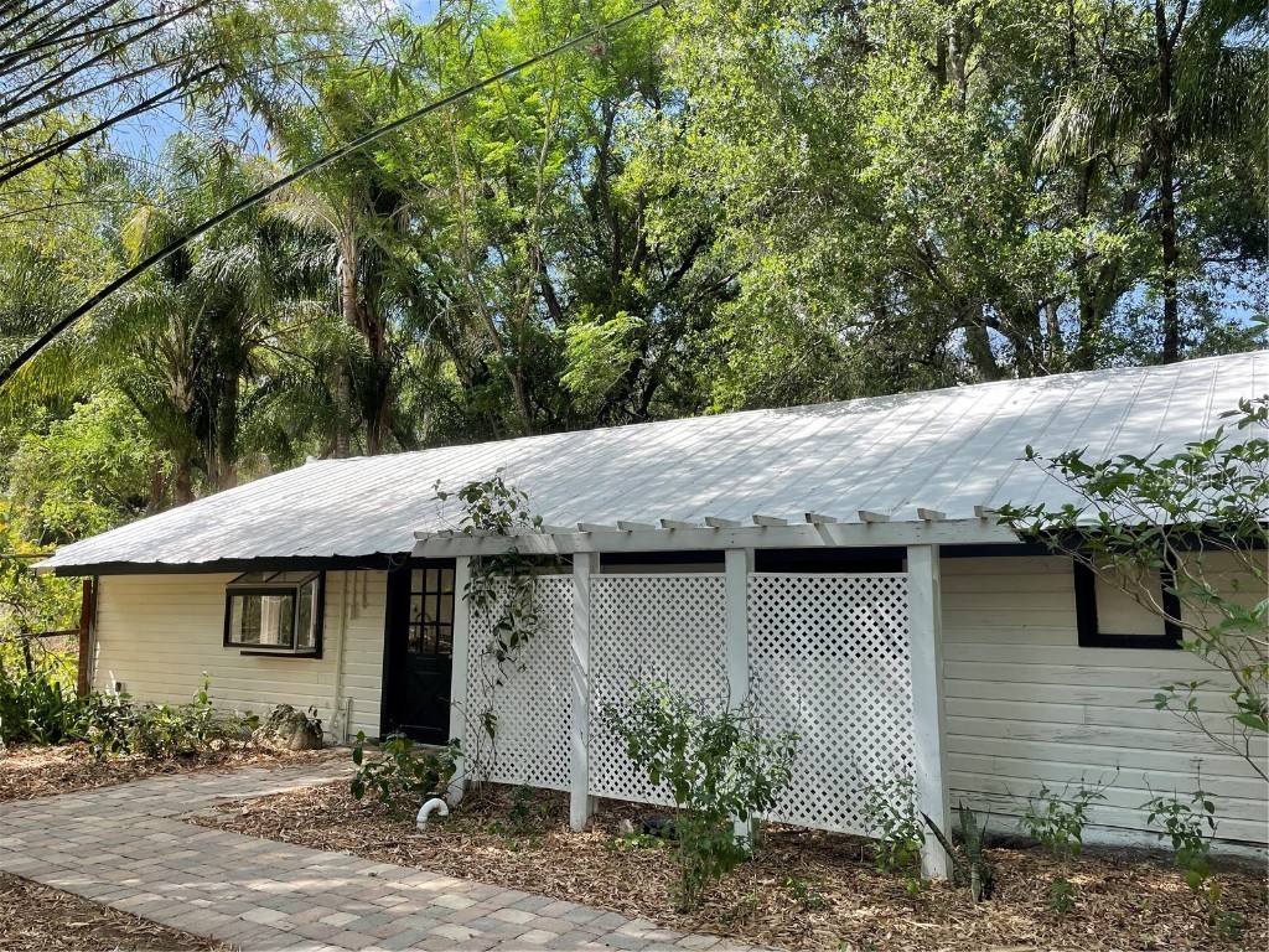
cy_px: 476
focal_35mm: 26
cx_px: 634
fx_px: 953
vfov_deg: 53.1
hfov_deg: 67.3
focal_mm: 4.2
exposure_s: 1/1014
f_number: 1.6
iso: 32
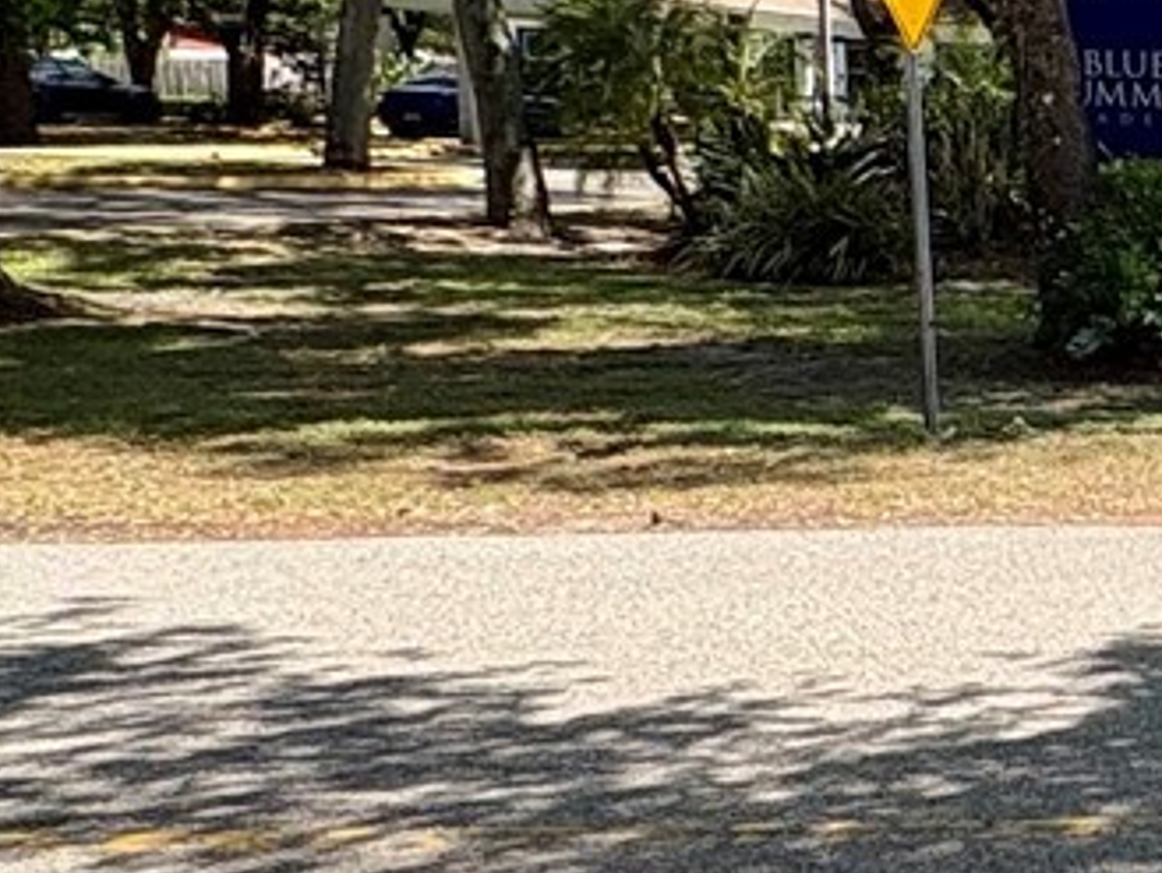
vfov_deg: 21.6
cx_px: 2176
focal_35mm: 68
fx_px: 2283
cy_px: 428
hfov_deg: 19.7
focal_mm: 2.22
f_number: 2.2
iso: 50
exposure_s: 1/1370
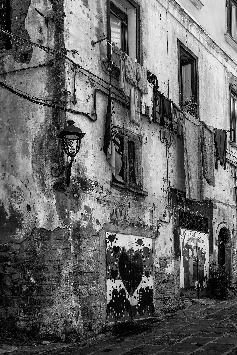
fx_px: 395
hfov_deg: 33.4
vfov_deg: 48.5
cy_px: 178
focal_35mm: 40
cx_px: 118
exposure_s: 1/50
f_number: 11
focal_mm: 40
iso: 100
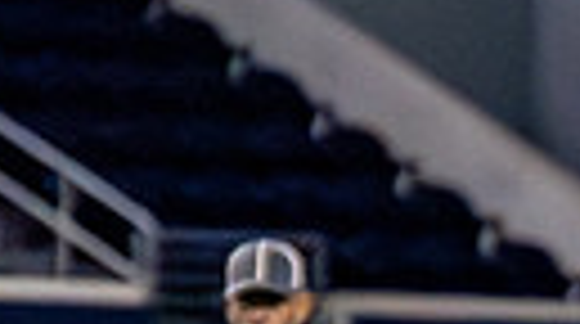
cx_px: 742
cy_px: 906
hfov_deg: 2.2
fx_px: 15182
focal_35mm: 989
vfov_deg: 1.2
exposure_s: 1/2000
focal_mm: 97
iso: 5000
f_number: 2.8
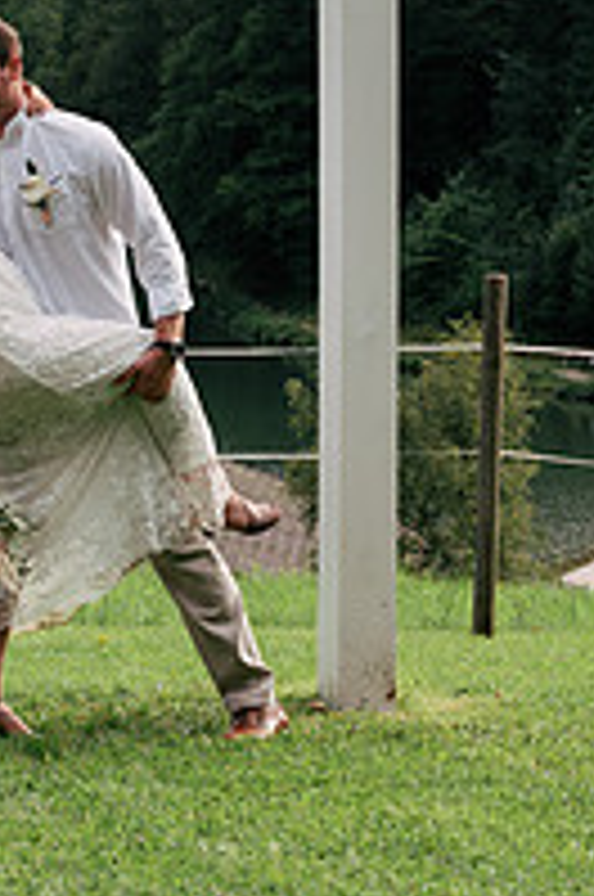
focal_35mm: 158
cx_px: 52
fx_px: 3924
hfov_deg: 8.6
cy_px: 90
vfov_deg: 12.9
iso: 500
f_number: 13
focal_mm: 70
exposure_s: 1/250
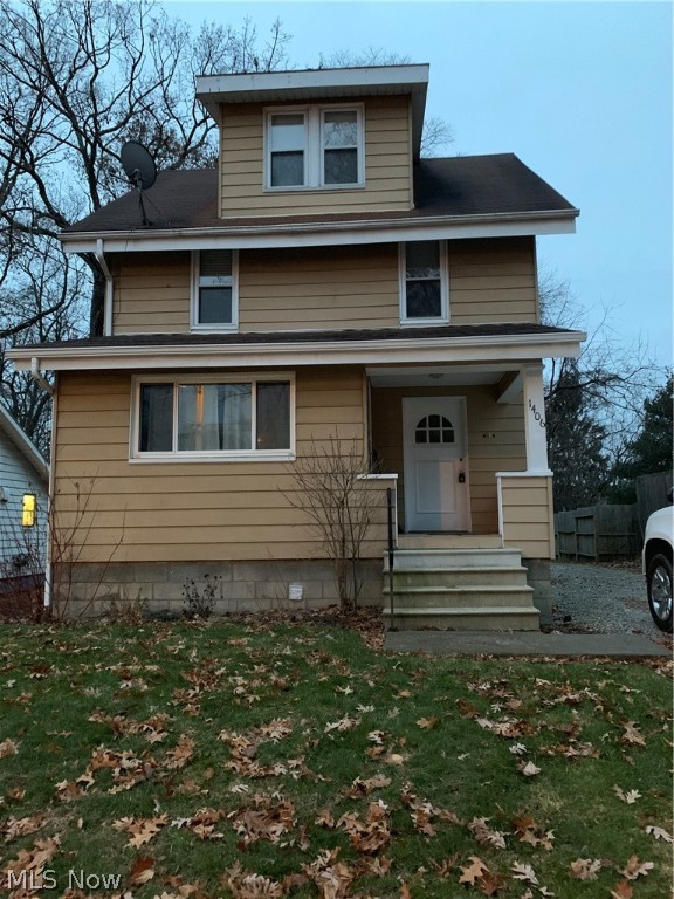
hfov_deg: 53.1
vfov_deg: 67.3
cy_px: 450
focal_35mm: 26
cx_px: 337
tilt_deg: +6.9
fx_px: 675
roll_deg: +0.2
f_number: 1.8
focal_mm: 4.25
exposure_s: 1/20
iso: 640
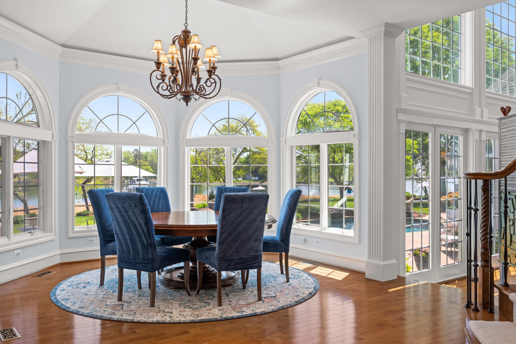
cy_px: 172
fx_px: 430
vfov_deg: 43.6
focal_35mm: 30
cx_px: 258
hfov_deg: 61.9
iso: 640
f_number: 5
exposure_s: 1/30
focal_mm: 30
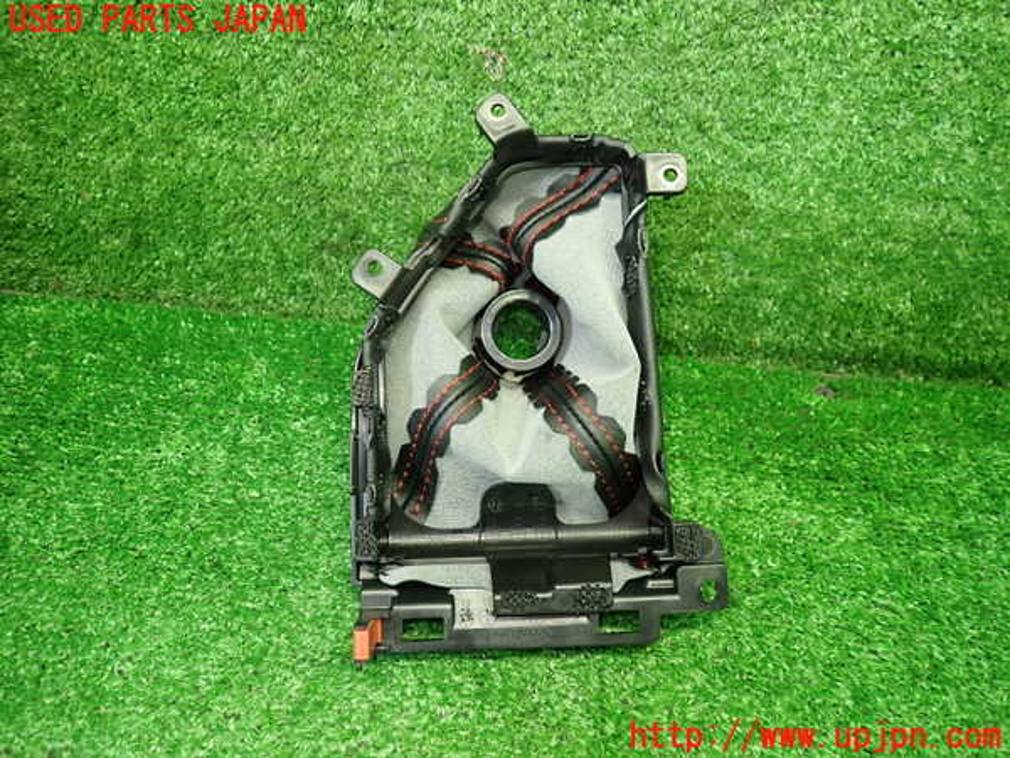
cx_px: 505
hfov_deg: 69.4
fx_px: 729
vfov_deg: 54.9
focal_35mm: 25
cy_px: 379
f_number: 2
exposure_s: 1/30
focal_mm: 4.5
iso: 200
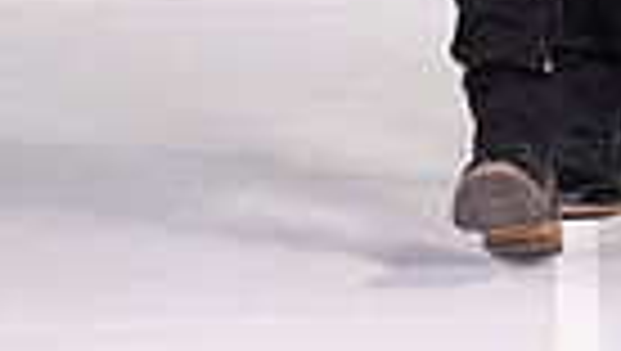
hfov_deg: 5.4
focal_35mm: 396
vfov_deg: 3.0
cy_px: -536
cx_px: 515
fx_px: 6528
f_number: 5.6
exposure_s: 1/400
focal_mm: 116
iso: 2000
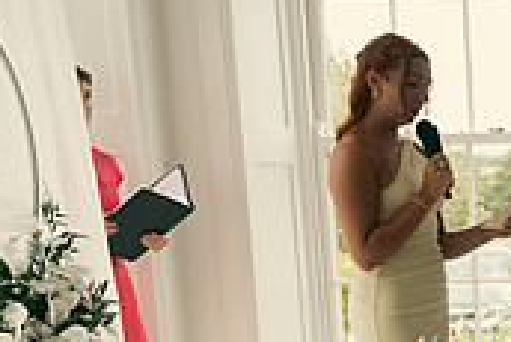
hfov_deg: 21.9
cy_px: 376
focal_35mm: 81
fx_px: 1151
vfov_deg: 16.4
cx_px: 704
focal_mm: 24
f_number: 3.5
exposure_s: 1/160
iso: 125
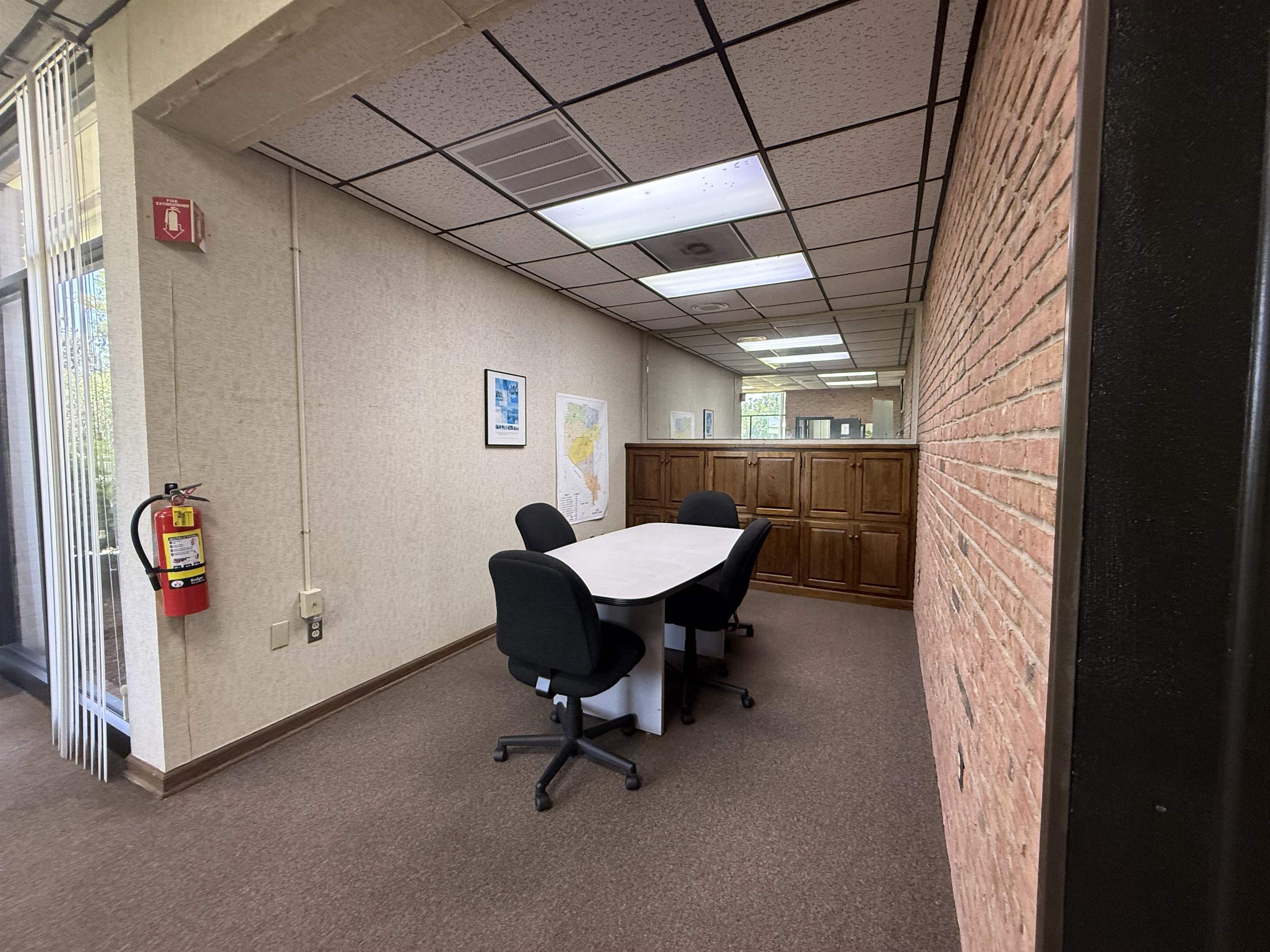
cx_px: 635
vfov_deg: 85.7
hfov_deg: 102.1
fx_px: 514
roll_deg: +0.0
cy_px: 476
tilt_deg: -3.1
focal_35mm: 14
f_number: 2.2
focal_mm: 2.22
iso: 320
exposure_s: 1/120
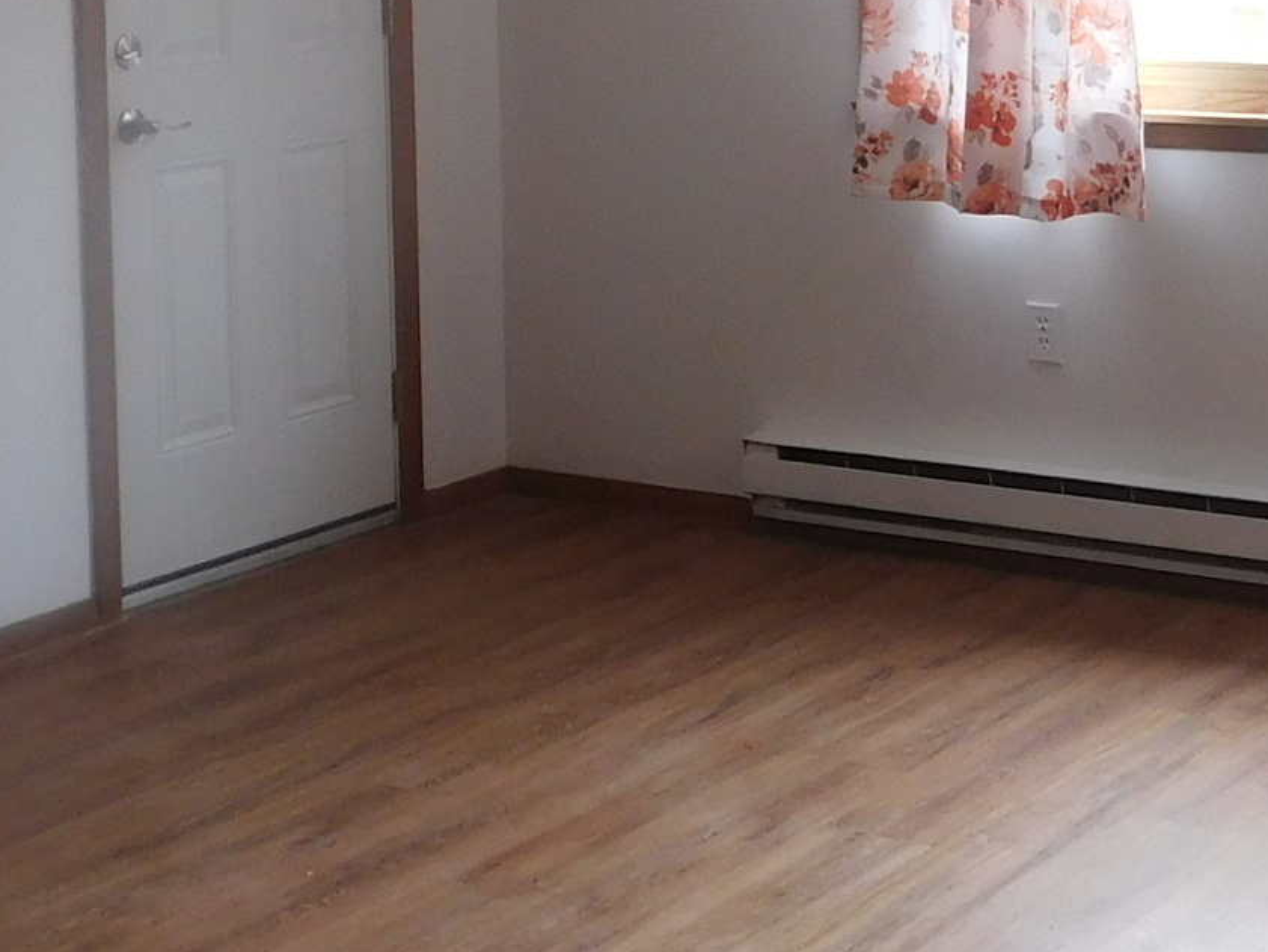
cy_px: -69
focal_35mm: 84
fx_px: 3077
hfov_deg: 23.3
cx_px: 590
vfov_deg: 17.1
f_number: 3
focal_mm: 4
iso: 125
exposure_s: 1/60
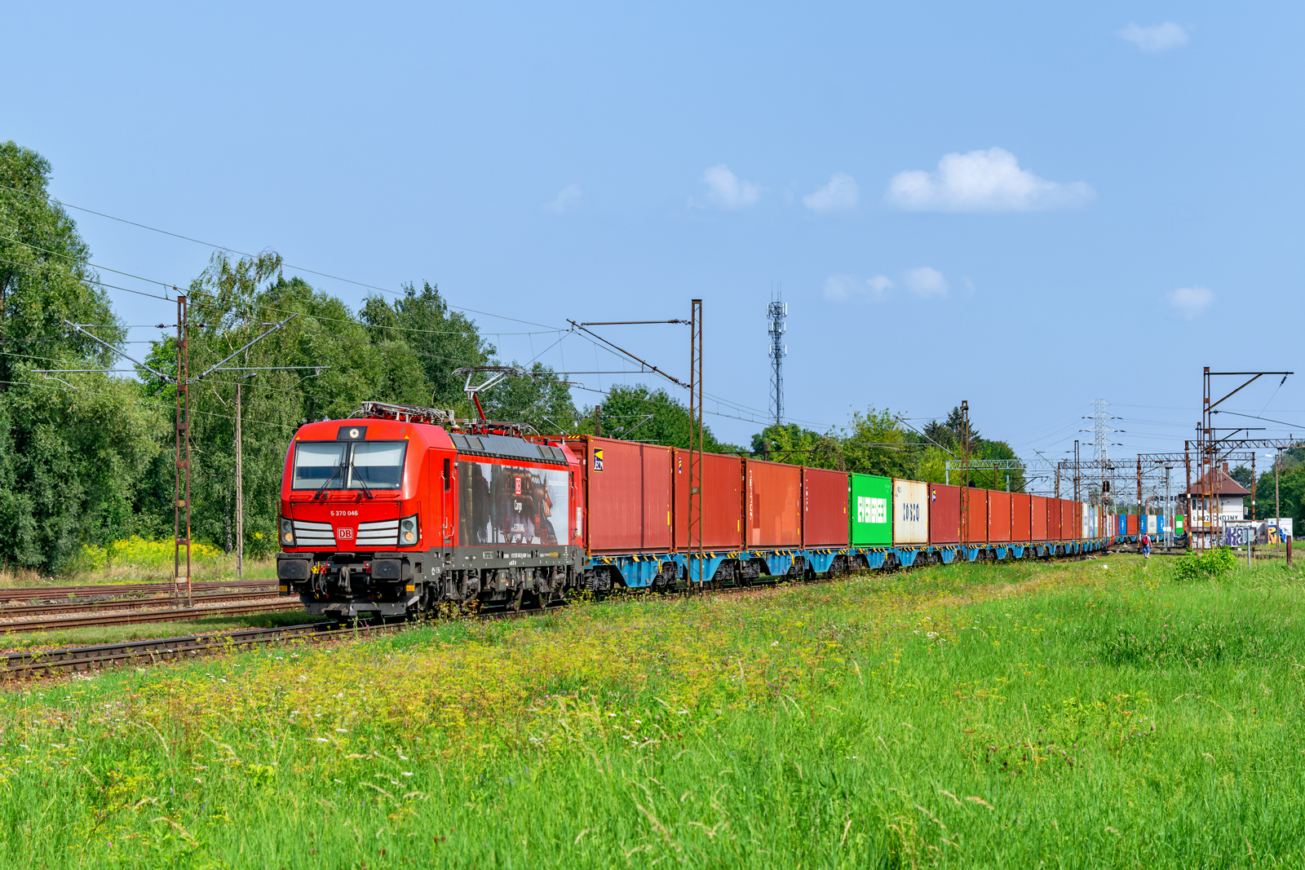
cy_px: 435
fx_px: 2991
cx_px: 652
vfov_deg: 16.6
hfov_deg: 24.6
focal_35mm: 82
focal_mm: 55
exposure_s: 1/400
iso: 100
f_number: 7.1
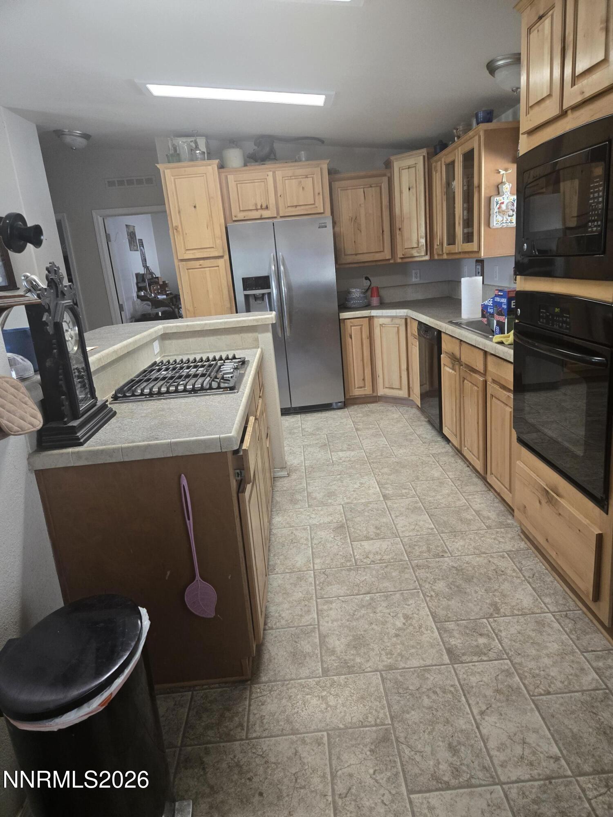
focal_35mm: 23
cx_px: 306
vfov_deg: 73.9
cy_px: 408
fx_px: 543
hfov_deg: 58.9
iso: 400
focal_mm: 5.4
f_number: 1.8
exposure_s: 1/120
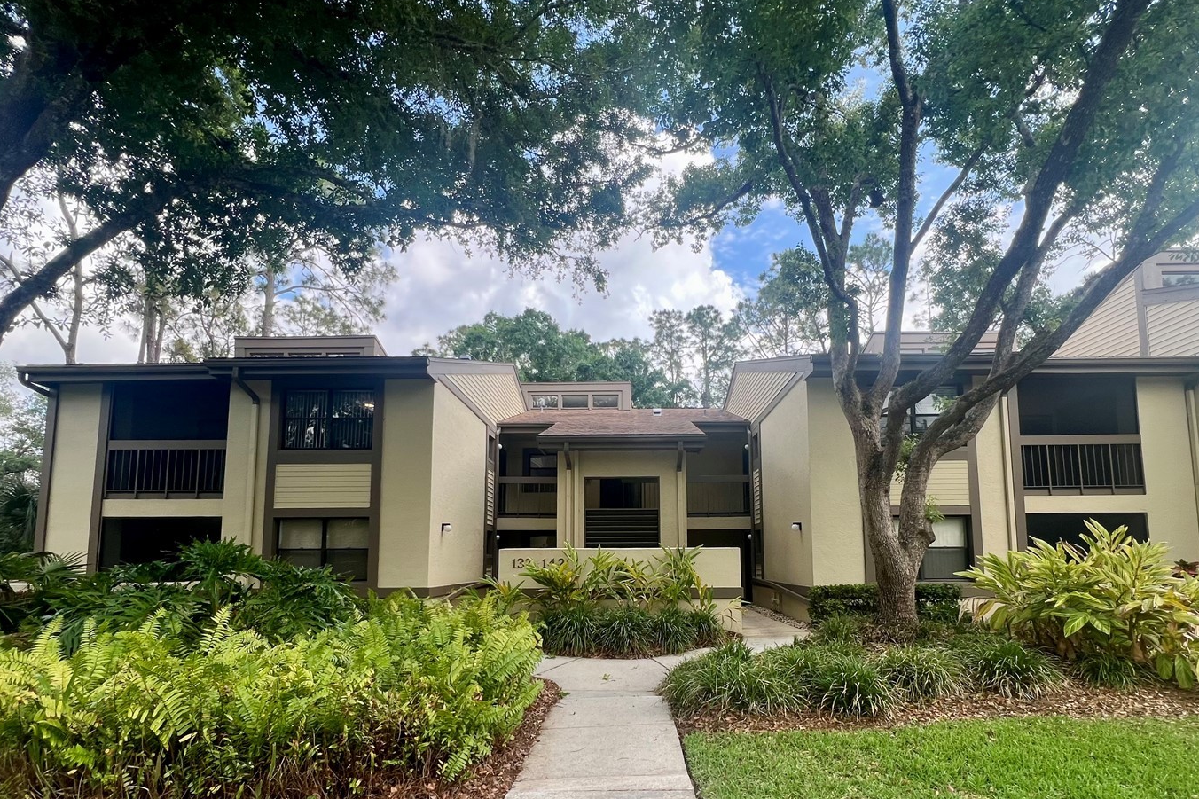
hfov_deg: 96.7
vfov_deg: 72.3
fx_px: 533
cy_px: 508
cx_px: 628
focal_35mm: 16
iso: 32
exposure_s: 1/419
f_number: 1.8
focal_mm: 1.57
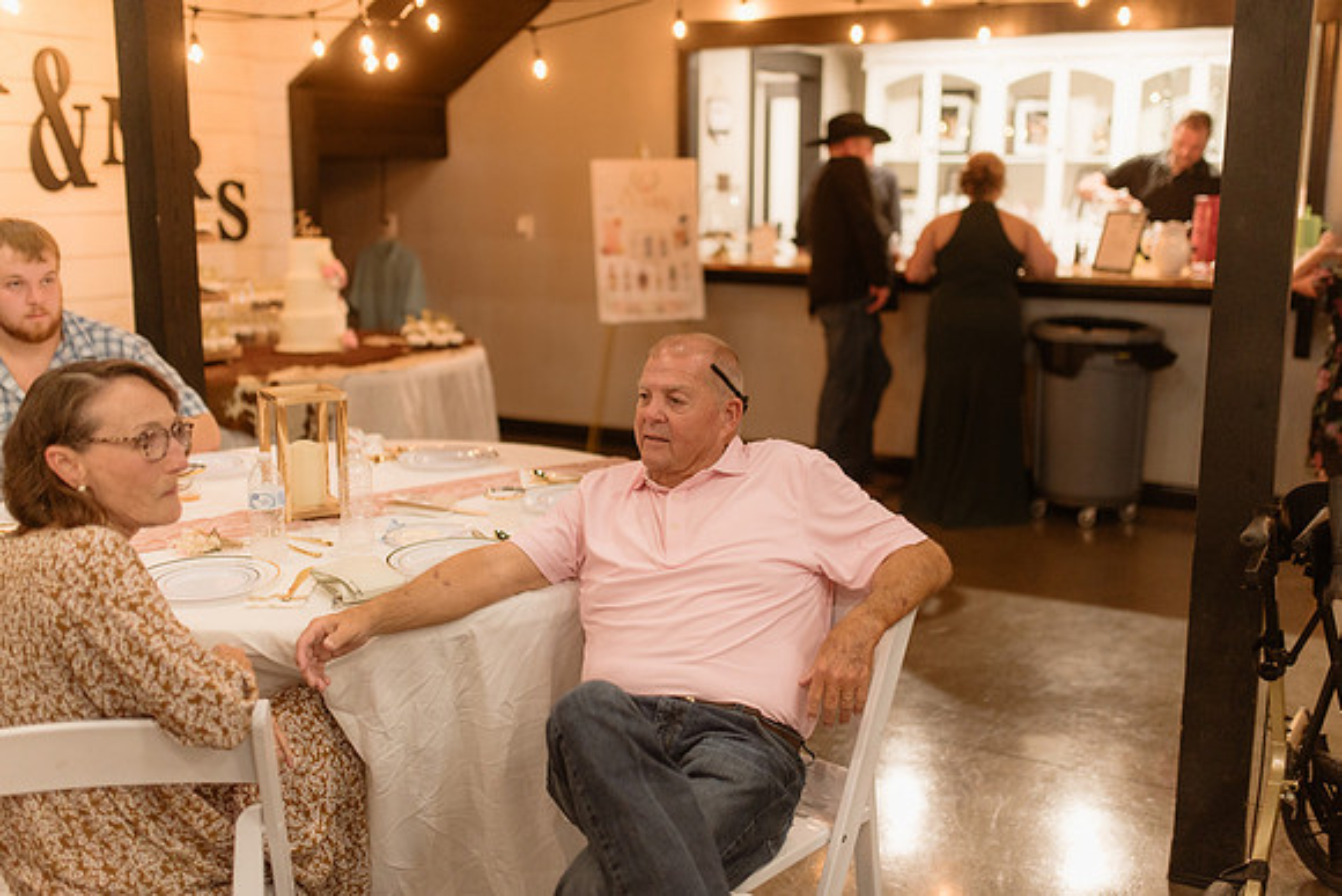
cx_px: 684
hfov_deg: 51.9
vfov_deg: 36.0
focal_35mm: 37
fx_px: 1377
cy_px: 431
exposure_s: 1/200
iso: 1250
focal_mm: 35
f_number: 1.4
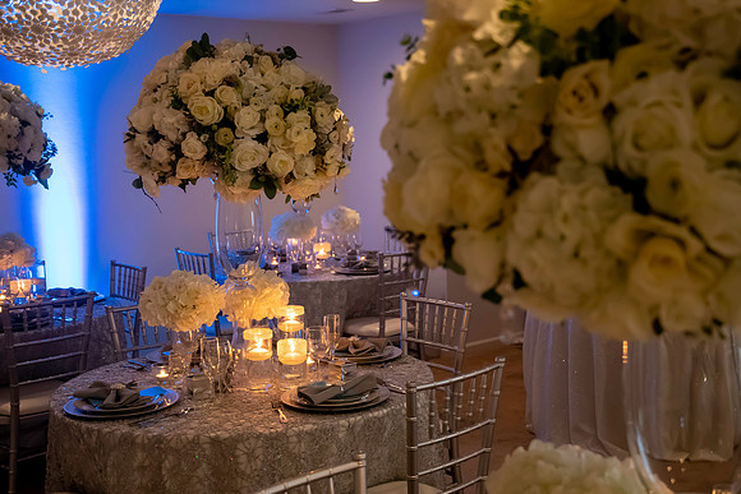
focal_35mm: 49
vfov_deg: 27.6
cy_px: 254
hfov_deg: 40.4
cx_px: 389
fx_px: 1006
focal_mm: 31
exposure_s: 1/100
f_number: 3.2
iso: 3200
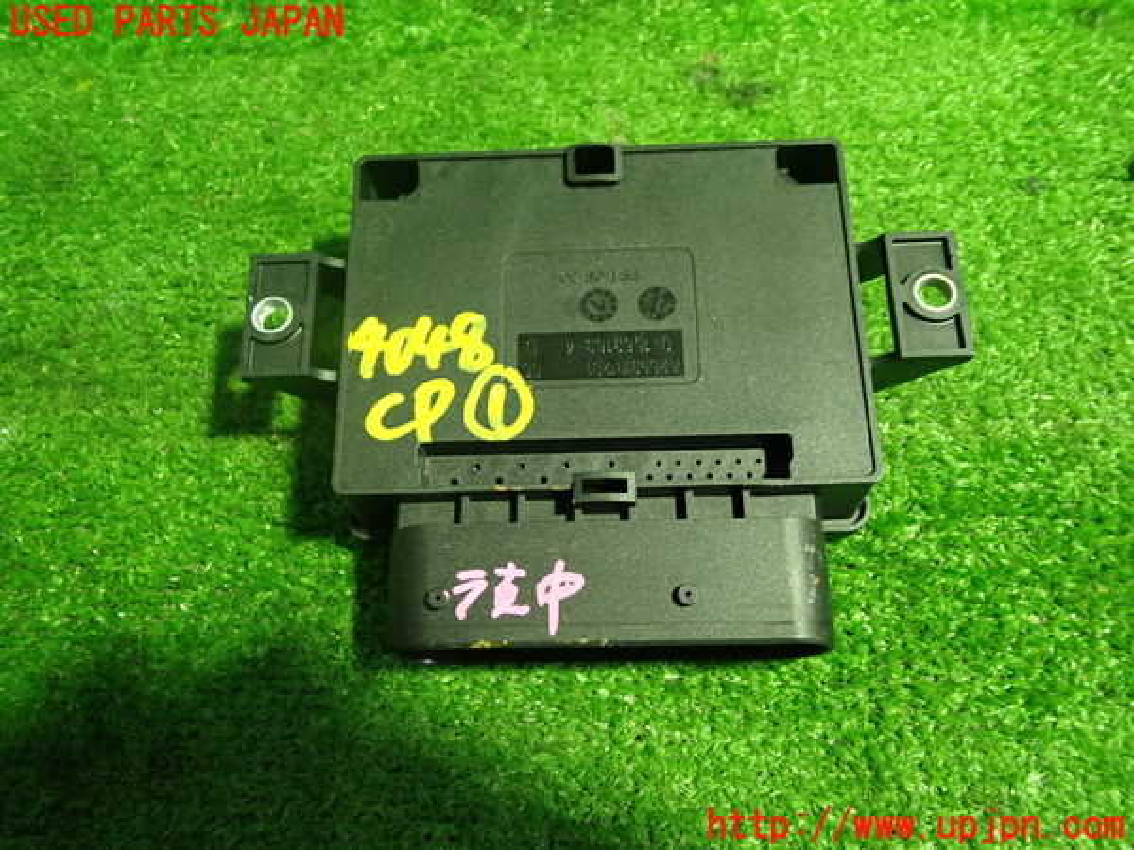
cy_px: 425
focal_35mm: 30
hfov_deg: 60.0
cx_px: 567
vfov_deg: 46.8
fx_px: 983
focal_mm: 5.4
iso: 500
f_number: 2.3
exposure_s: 1/30
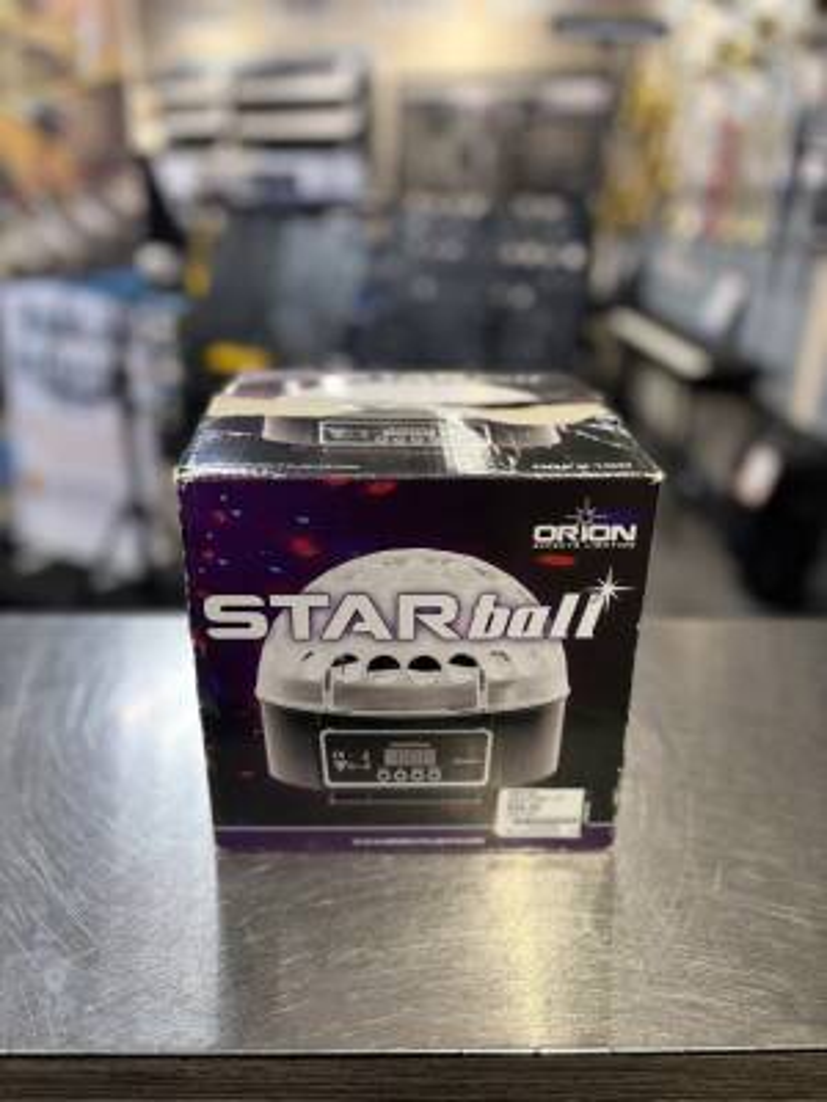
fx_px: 828
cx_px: 414
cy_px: 551
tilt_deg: -23.7
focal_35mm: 26
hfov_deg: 53.1
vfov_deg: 67.3
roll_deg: -1.4
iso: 80
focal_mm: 5.96
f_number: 1.6
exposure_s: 1/60
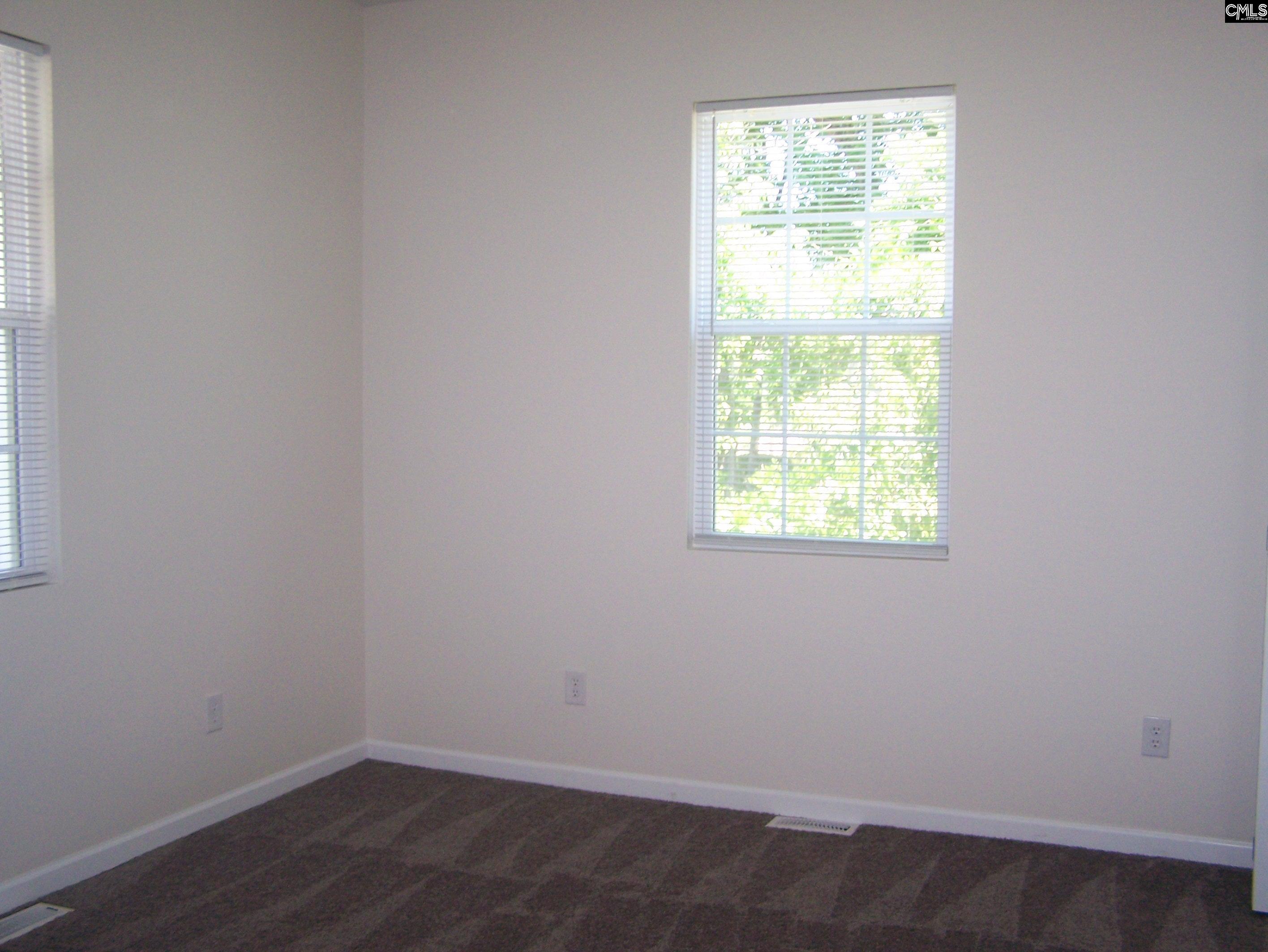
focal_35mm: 38
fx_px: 1393
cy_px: 476
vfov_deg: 37.8
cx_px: 634
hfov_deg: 48.9
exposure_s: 1/60
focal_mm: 6.3
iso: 160
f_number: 2.8
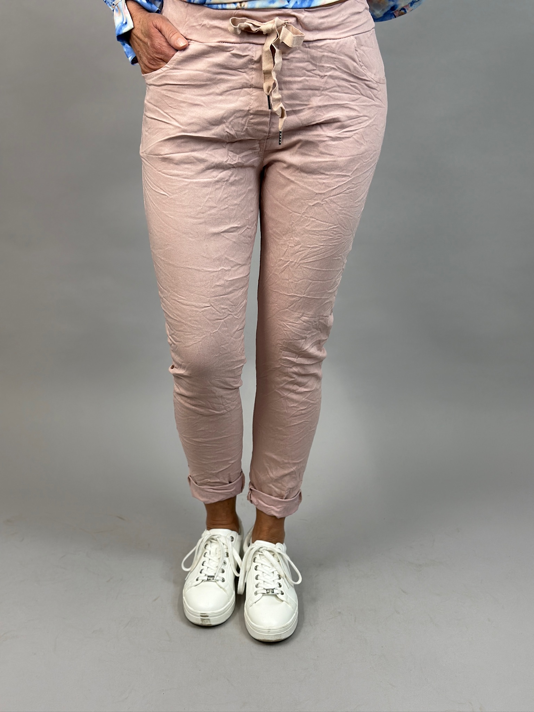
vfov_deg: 39.7
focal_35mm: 48
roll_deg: -1.3
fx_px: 987
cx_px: 267
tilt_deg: -19.2
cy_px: 356
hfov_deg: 30.3
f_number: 1.78
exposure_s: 1/100
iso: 80
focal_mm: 6.86
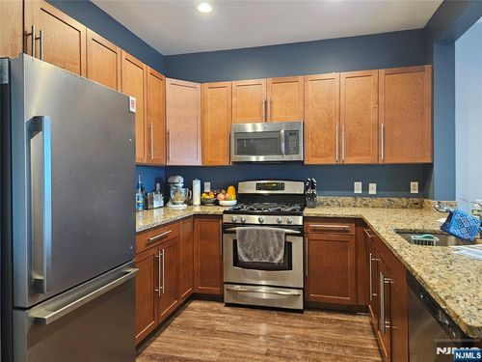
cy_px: 181
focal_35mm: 23
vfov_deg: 58.9
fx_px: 320
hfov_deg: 73.9
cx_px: 241
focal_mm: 5.4
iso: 640
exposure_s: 1/40
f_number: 1.8
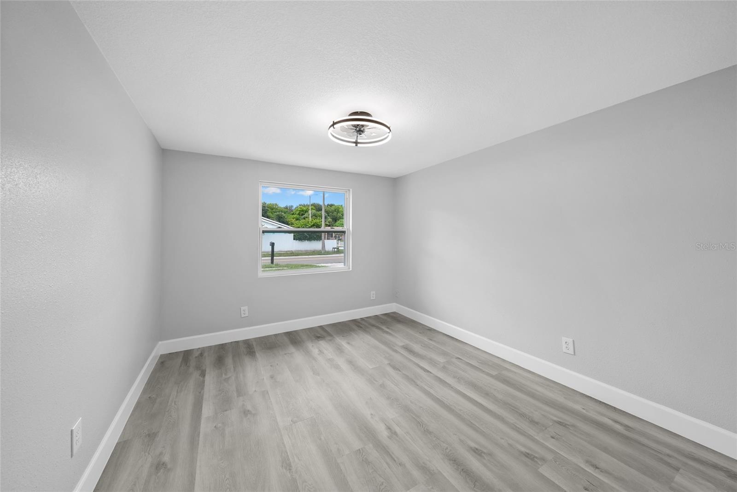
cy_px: 246
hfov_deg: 112.6
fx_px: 246
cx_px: 368
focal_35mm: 12
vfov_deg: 90.1
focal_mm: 12
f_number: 7.1
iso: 400
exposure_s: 1/13
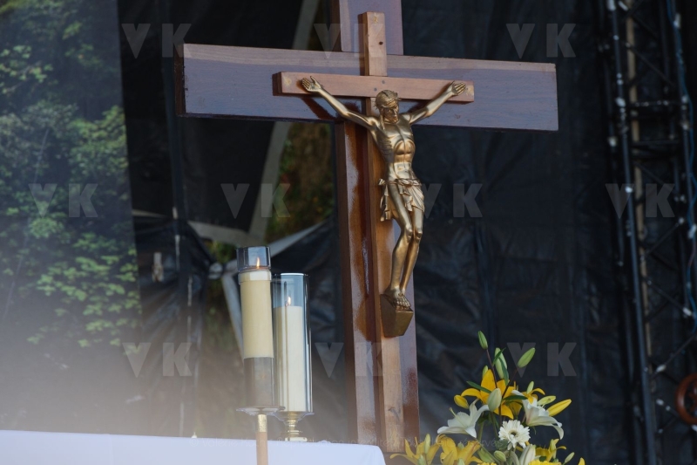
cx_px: 348
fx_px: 5807
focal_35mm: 300
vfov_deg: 4.6
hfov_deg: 6.9
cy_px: 232
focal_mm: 200
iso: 250
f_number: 5
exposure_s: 1/500
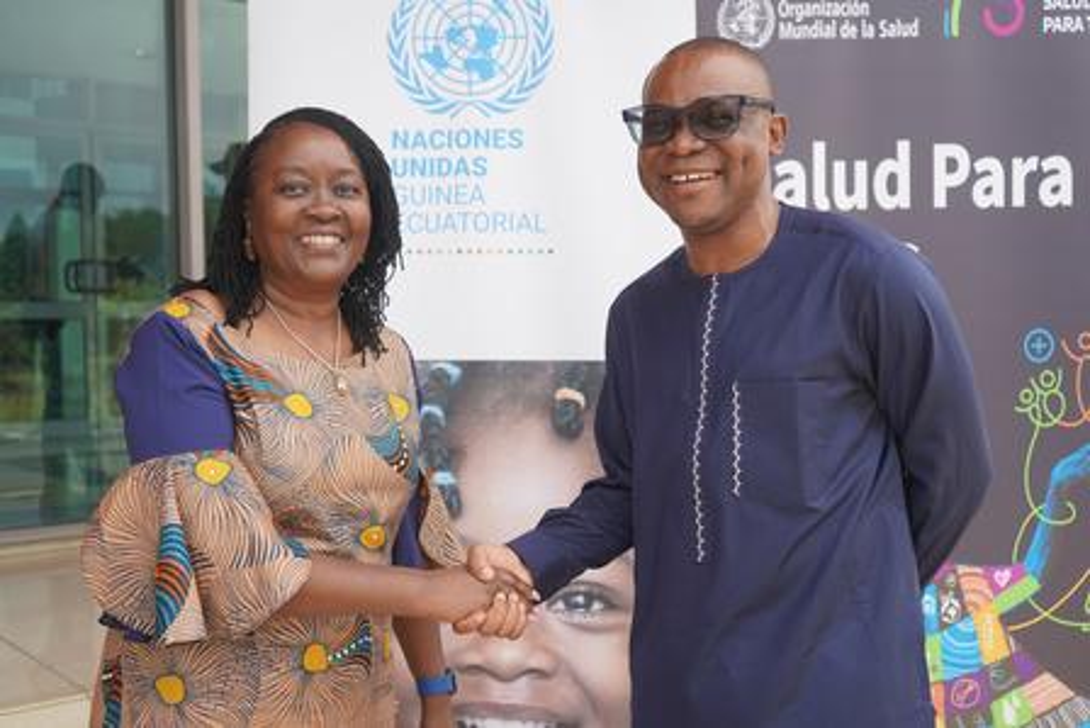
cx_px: 545
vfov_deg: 33.4
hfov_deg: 48.4
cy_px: 364
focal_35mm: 40
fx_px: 1211
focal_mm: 40
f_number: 4.5
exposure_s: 1/200
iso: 100
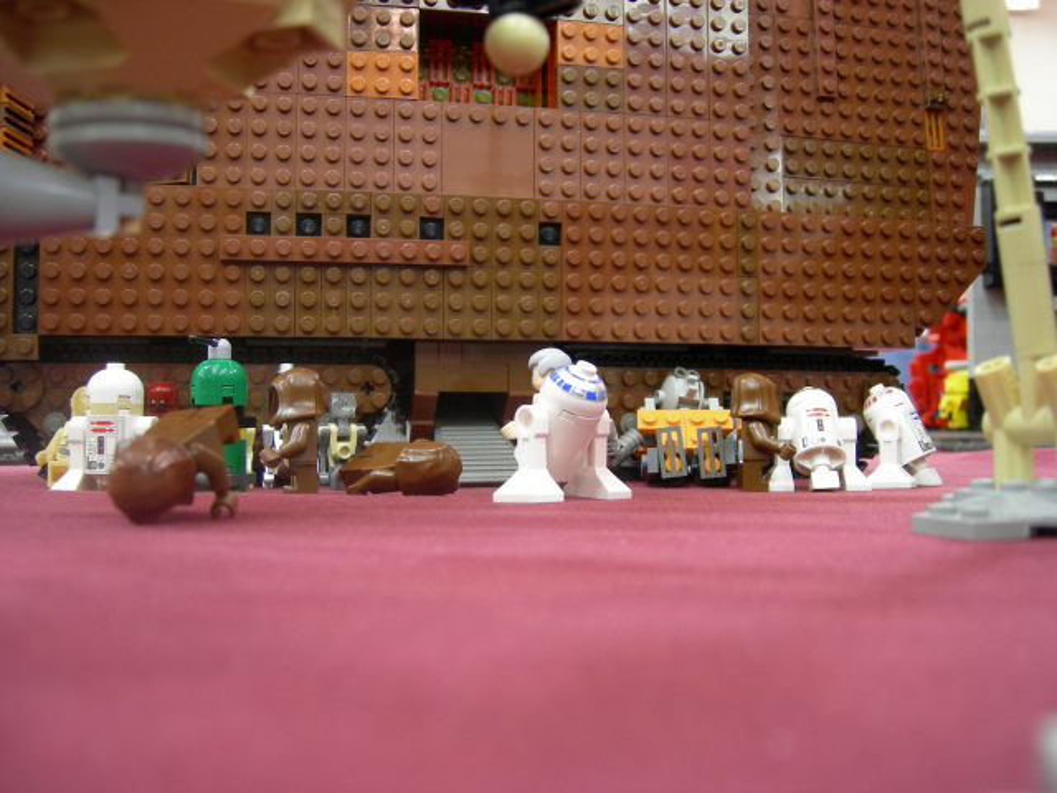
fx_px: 1099
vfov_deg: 39.7
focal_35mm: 36
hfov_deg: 51.4
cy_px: 396
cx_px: 528
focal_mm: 7.5
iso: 197
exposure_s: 1/4.1
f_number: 2.7
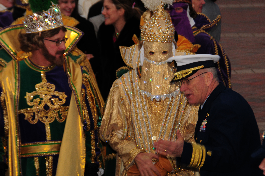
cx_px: 132
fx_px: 2206
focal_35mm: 300
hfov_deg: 6.9
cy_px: 88
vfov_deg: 4.6
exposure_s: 1/60
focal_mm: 200
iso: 400
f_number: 11
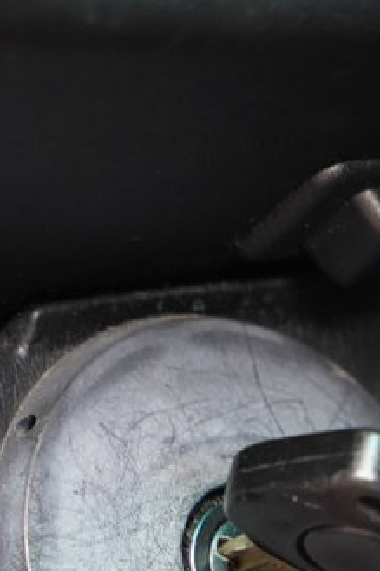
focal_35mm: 609
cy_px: 733
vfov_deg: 3.4
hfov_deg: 2.3
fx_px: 9652
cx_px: 462
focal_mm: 174
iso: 2000
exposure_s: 1/25
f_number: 5.6
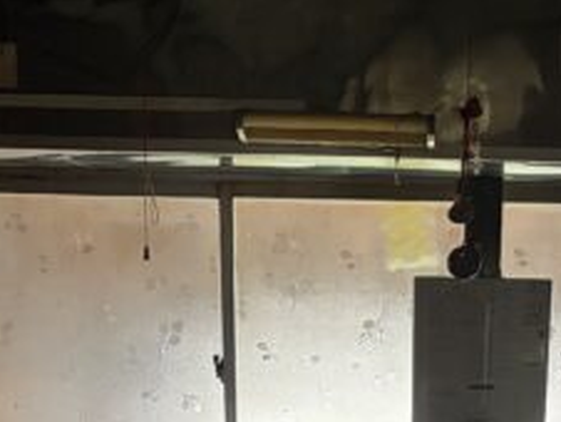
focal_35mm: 85
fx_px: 1379
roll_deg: -0.5
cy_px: 684
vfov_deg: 15.6
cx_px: 439
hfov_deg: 22.7
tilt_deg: -13.3
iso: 320
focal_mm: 5.96
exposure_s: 1/60
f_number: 1.6
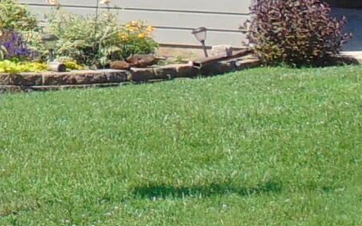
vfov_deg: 7.2
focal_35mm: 180
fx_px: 1775
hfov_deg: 10.4
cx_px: -427
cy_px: -61
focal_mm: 4.5
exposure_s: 1/160
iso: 80
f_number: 7.7
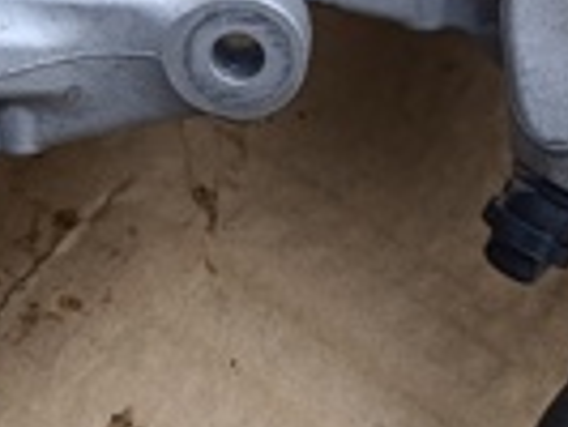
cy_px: 0
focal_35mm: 110
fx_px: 1807
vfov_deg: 13.3
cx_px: 275
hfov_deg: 17.9
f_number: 1.7
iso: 250
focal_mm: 6.11
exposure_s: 1/100
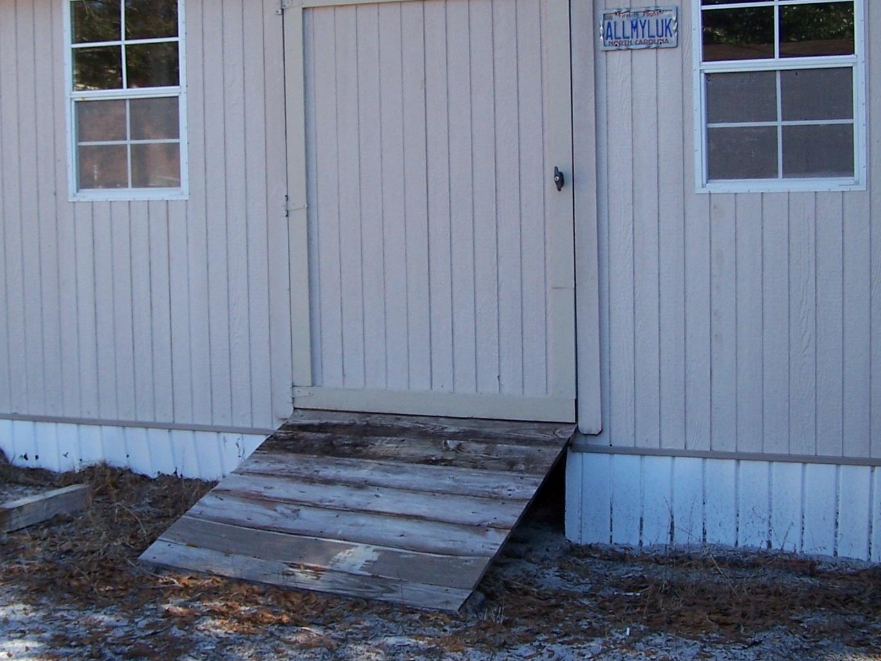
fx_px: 1629
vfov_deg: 22.9
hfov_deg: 30.3
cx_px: 438
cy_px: 299
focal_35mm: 64
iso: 80
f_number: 2.8
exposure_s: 1/250
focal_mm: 6.3
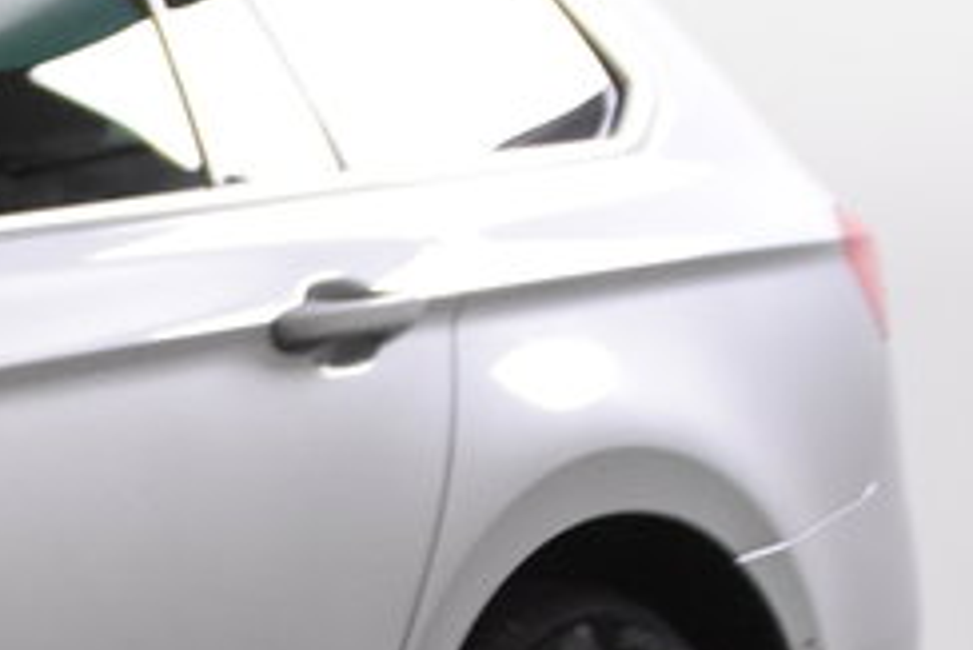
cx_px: -1563
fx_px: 4678
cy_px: 967
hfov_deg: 10.0
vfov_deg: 7.8
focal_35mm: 173
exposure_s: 1/80
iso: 1600
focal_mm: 22
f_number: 4
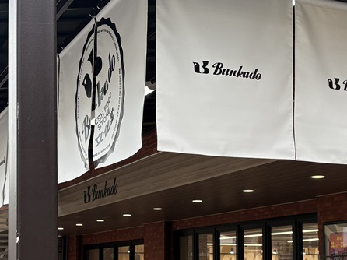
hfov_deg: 27.8
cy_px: 205
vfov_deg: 20.8
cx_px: 184
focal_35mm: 70
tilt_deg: +6.2
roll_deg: +1.1
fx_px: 701
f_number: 1.6
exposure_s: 1/756
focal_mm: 5.96
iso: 64
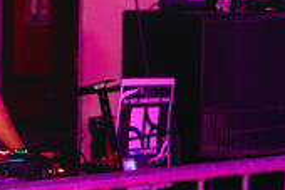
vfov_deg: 13.7
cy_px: 69
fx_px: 785
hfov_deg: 19.9
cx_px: -10
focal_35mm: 99
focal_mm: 42.1
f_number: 2.8
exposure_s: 1/125
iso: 12800
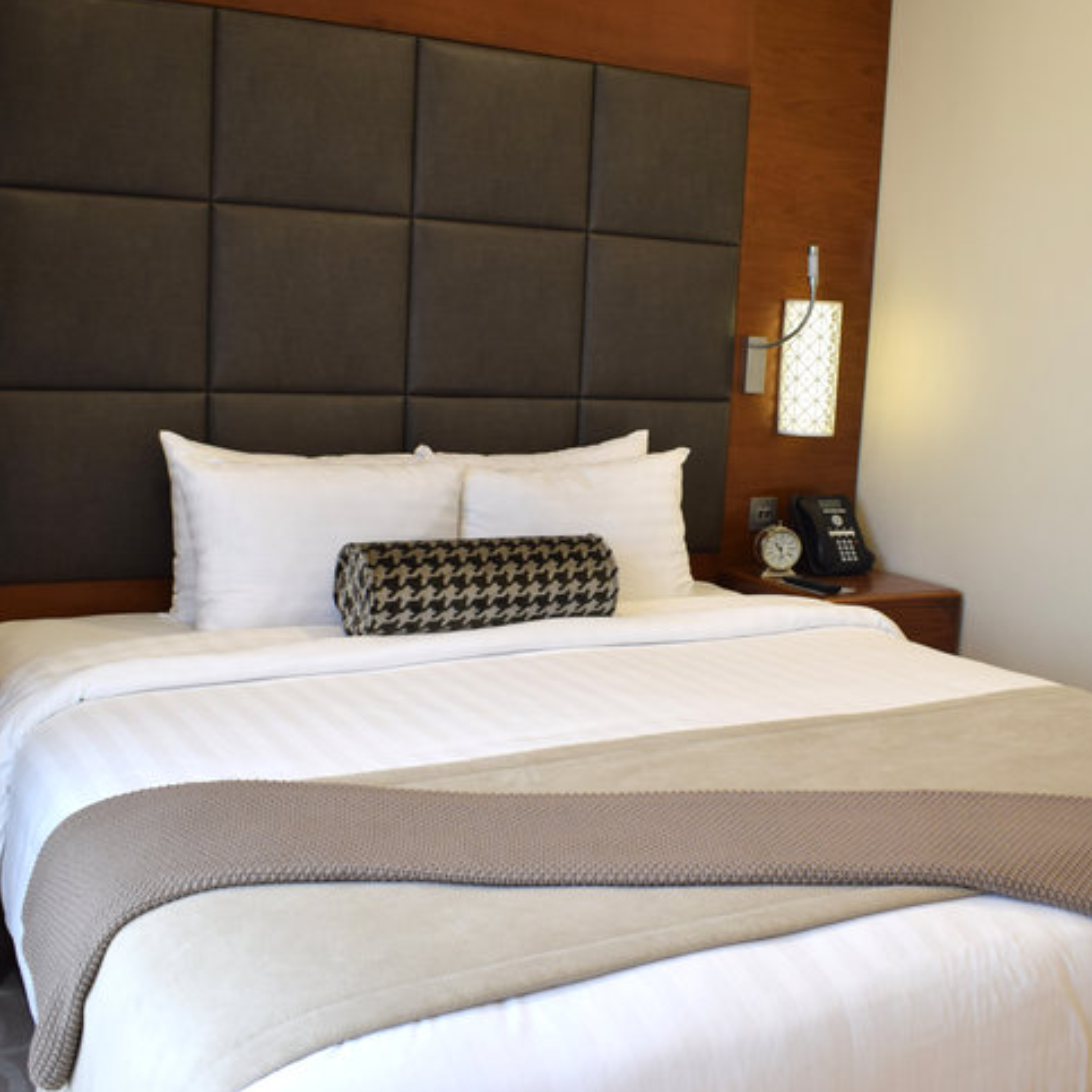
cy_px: 541
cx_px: 615
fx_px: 1356
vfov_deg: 43.9
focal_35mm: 38
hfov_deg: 43.8
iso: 400
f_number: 4.5
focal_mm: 18
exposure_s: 1/80
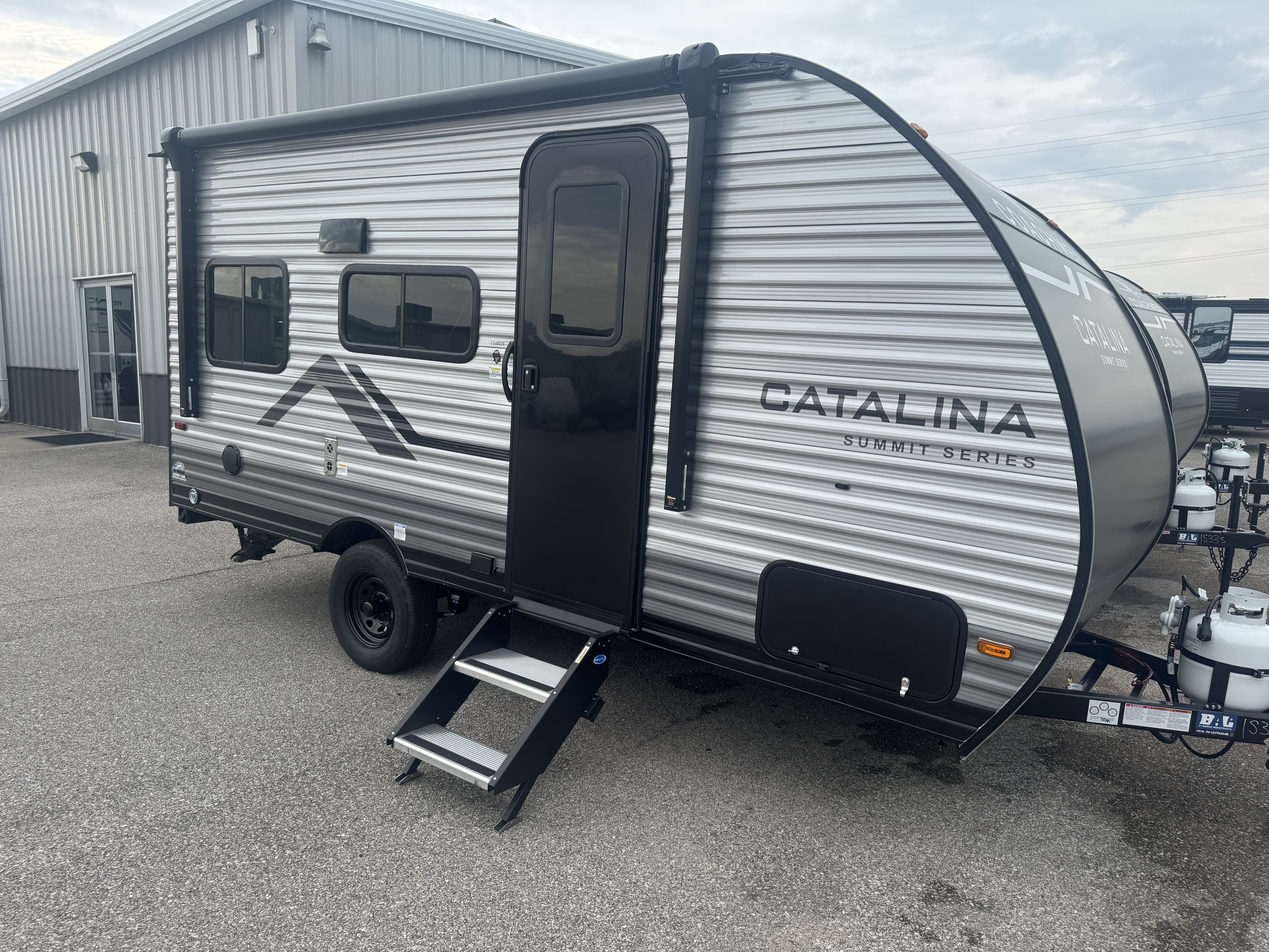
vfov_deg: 56.8
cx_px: 634
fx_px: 880
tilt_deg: -6.0
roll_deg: -0.7
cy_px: 476
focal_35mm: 24
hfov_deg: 71.6
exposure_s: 1/1311
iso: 80
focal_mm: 6.76
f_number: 1.78
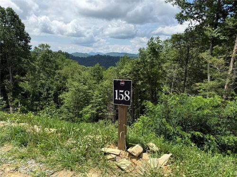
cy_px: 88
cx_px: 118
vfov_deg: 56.8
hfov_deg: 71.6
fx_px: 164
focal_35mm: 24
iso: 80
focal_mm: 6.76
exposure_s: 1/4673
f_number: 1.78
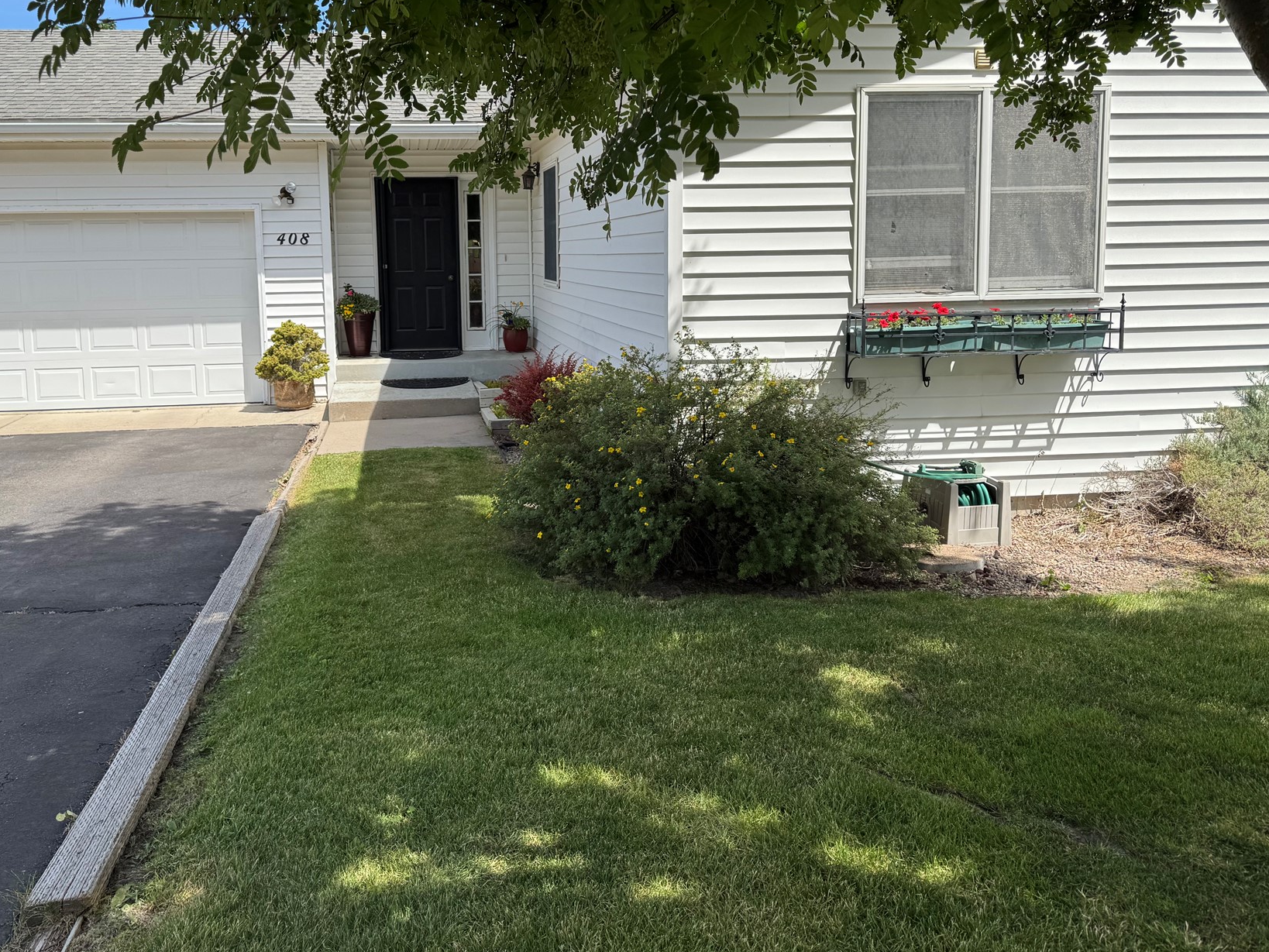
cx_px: 531
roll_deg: +1.0
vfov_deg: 46.4
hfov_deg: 59.6
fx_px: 1100
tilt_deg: -6.4
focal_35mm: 30
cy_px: 364
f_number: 1.78
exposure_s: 1/2959
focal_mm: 6.76
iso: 80
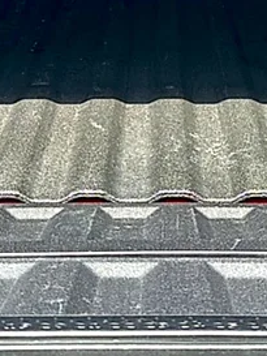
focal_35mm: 77
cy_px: 28
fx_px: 791
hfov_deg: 19.1
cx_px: 168
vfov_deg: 24.5
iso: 80
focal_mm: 6.86
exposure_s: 1/888
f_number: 1.78
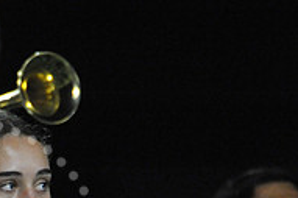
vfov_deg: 0.8
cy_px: 263
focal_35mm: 1818
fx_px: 15036
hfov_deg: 1.1
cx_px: -41
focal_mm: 600
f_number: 6.3
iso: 6400
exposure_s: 1/200
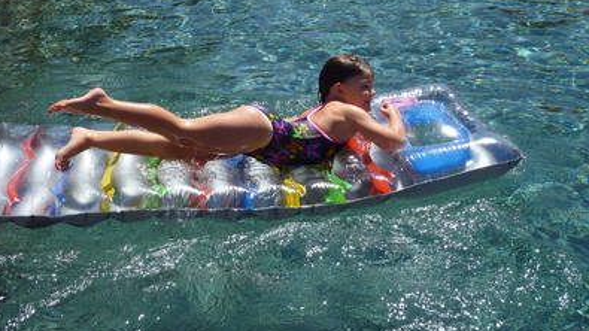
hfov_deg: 39.2
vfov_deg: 22.6
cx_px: 292
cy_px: 121
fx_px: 828
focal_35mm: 53
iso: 80
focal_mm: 7.9
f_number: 5
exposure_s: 1/400
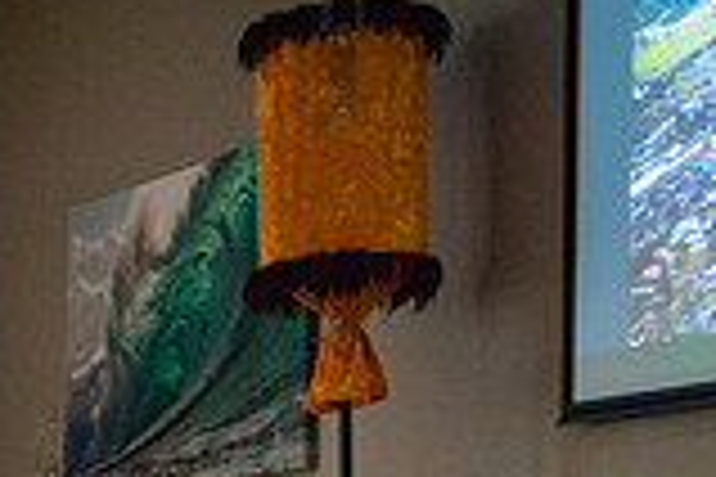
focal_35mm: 136
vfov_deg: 9.8
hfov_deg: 13.6
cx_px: -531
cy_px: 700
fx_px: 2705
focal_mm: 35
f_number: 2.2
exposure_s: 1/200
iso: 4000
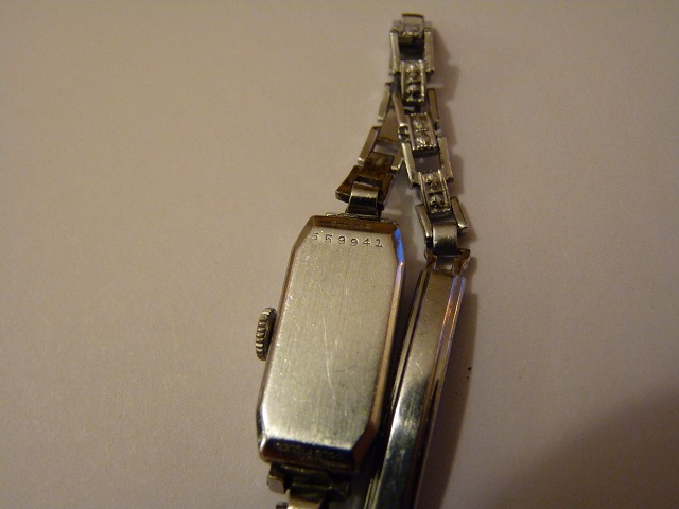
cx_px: 340
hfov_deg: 46.8
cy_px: 254
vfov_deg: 36.0
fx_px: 785
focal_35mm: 40
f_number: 3
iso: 400
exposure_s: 1/20
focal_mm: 7.2
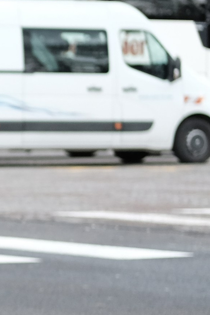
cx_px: -202
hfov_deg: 5.4
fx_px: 2186
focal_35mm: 250
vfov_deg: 8.2
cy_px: 230
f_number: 2
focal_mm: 35
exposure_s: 1/4000
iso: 500
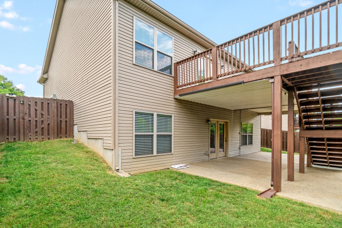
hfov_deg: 93.3
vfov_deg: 70.3
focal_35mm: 17
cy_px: 123
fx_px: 161
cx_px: 172
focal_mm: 10
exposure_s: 1/40
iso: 400
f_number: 8
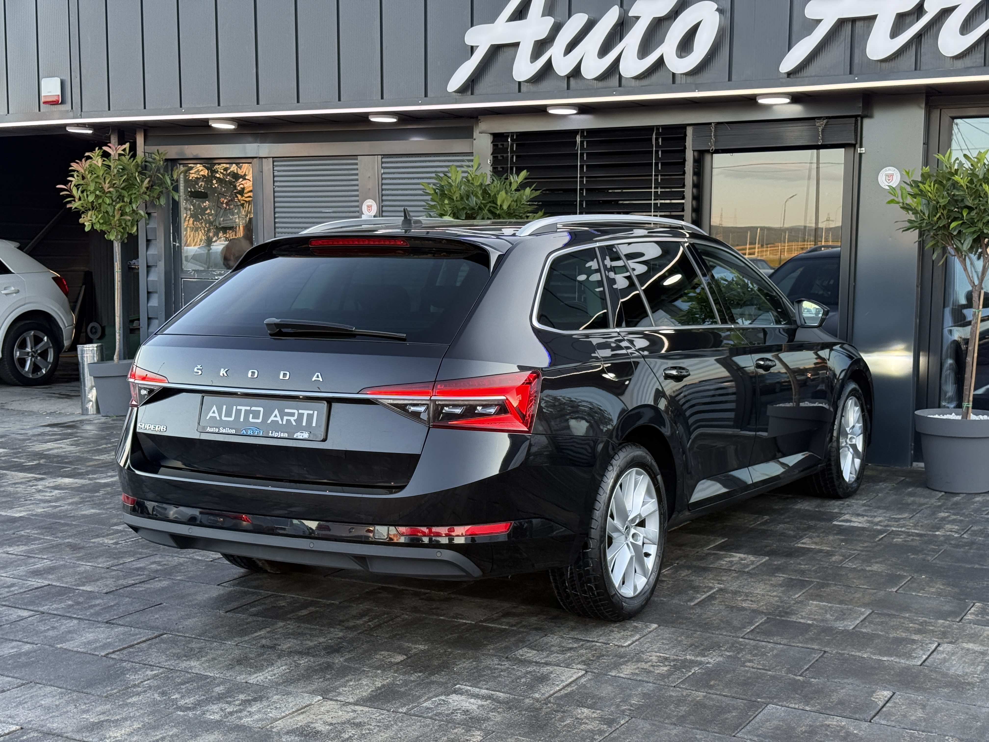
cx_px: 494
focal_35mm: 48
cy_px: 371
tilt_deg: -4.0
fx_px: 1371
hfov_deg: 39.7
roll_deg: -0.3
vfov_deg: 30.3
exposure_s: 1/242
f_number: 1.78
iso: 125
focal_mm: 6.76
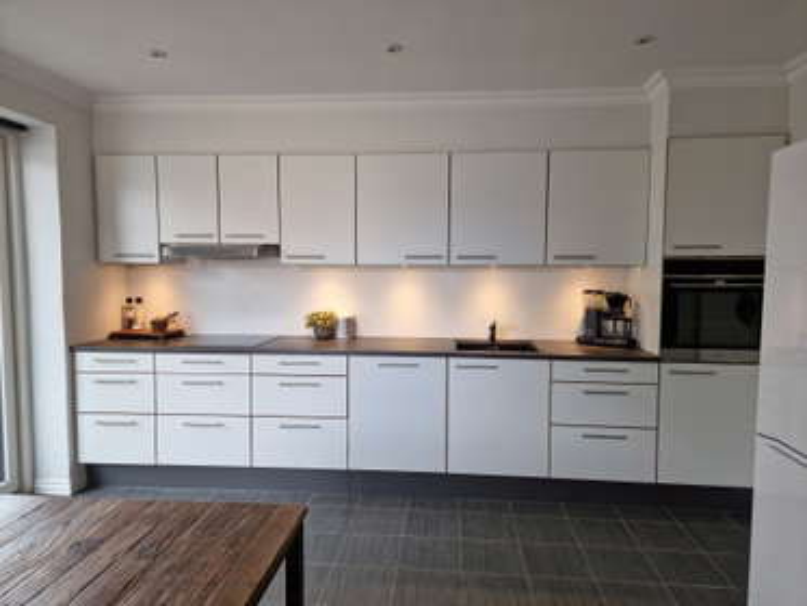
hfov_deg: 73.9
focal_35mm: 23
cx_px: 404
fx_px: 536
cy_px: 303
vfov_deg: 58.9
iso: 160
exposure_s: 1/120
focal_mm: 6.4
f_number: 1.8
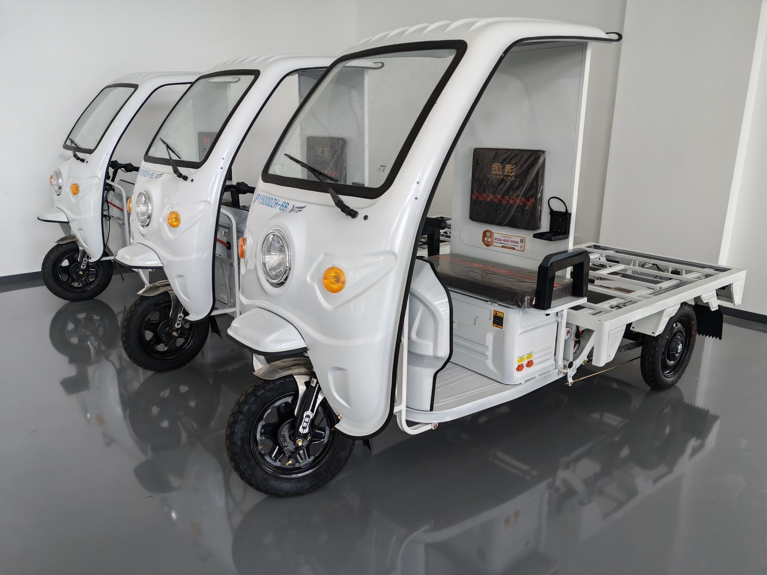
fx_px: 598
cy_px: 288
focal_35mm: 27
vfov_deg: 51.4
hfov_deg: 65.3
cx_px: 384
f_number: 1.95
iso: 100
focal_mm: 5.52
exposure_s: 1/100
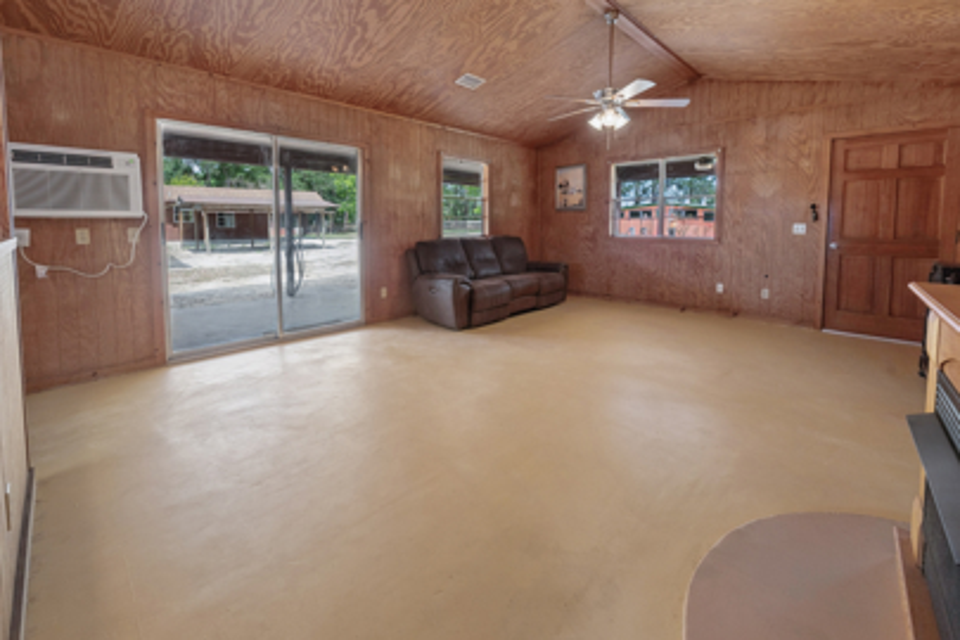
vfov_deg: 81.2
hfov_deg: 104.3
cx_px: 480
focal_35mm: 14
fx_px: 373
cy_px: 320
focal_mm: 14
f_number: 8
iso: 400
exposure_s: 1/100
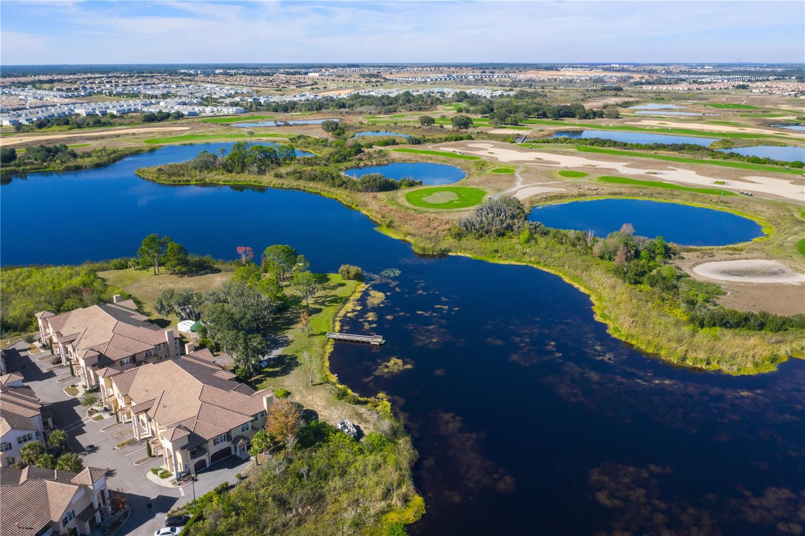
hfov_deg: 65.5
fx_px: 626
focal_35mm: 28
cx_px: 402
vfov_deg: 46.4
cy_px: 268
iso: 400
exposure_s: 1/640
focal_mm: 10.26
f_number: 8
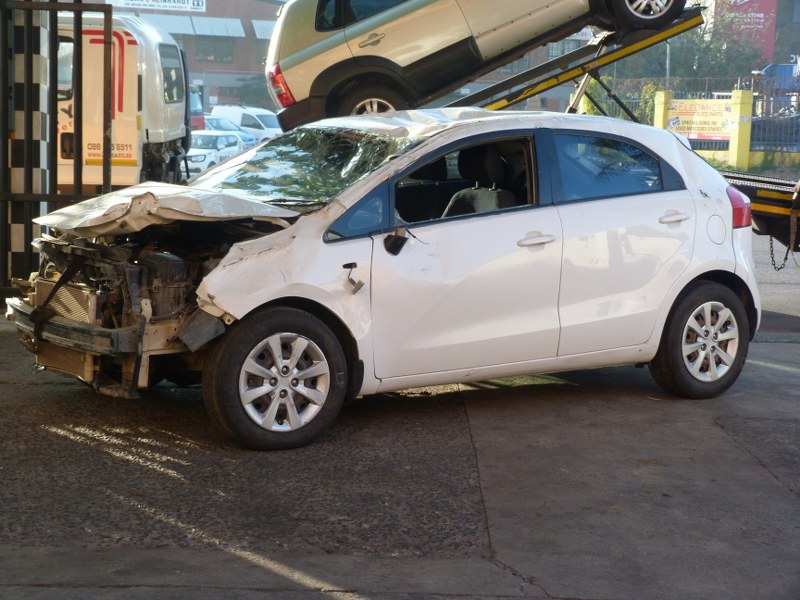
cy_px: 300
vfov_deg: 22.9
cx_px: 400
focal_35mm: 64
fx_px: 1479
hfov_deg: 30.3
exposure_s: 1/125
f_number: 3.3
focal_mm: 11.6
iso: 125
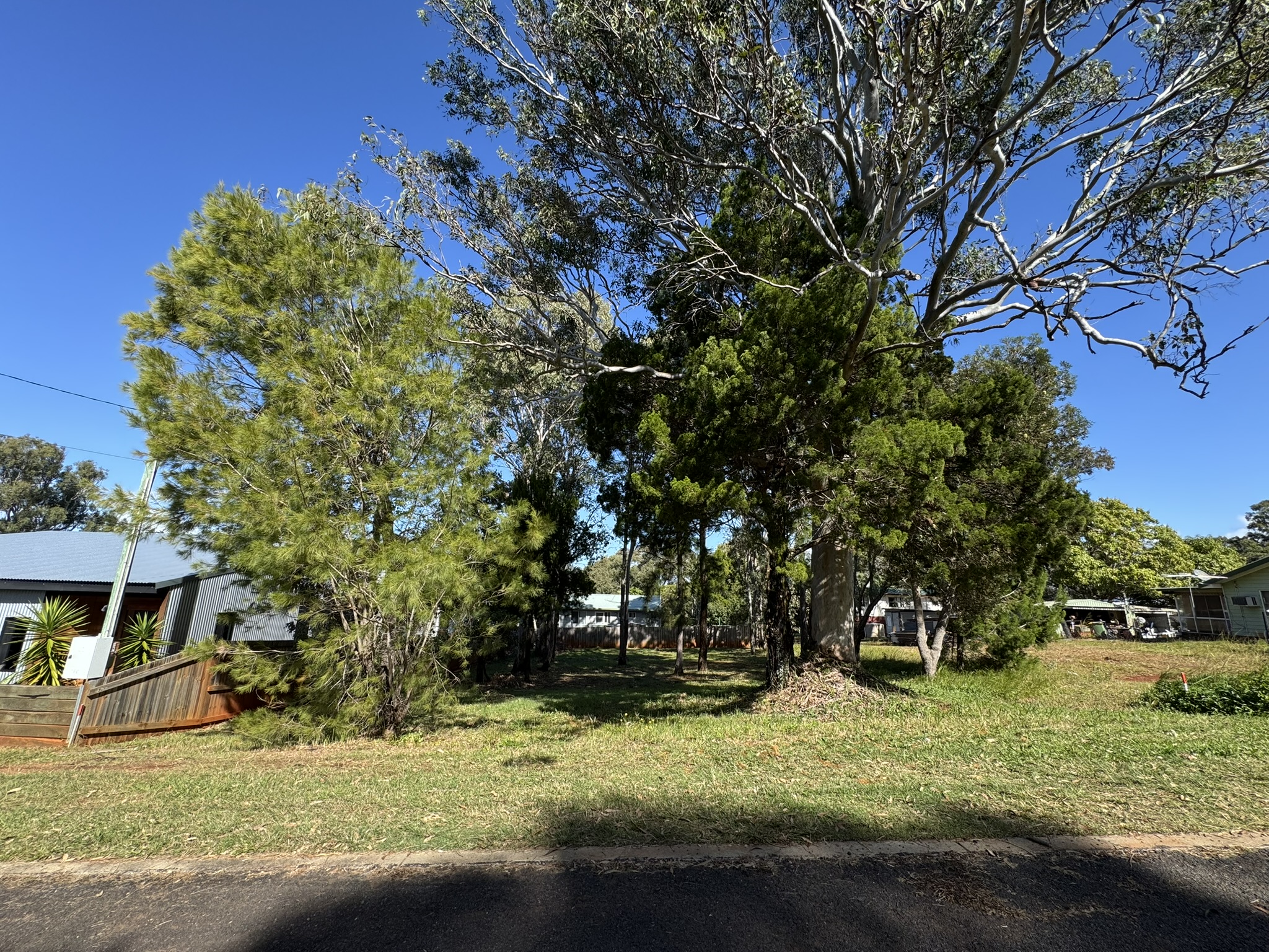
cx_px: 634
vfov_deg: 85.7
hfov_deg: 102.1
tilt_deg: +12.8
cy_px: 476
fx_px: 513
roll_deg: -1.8
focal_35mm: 14
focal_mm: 2.22
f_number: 2.2
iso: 40
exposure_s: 1/508
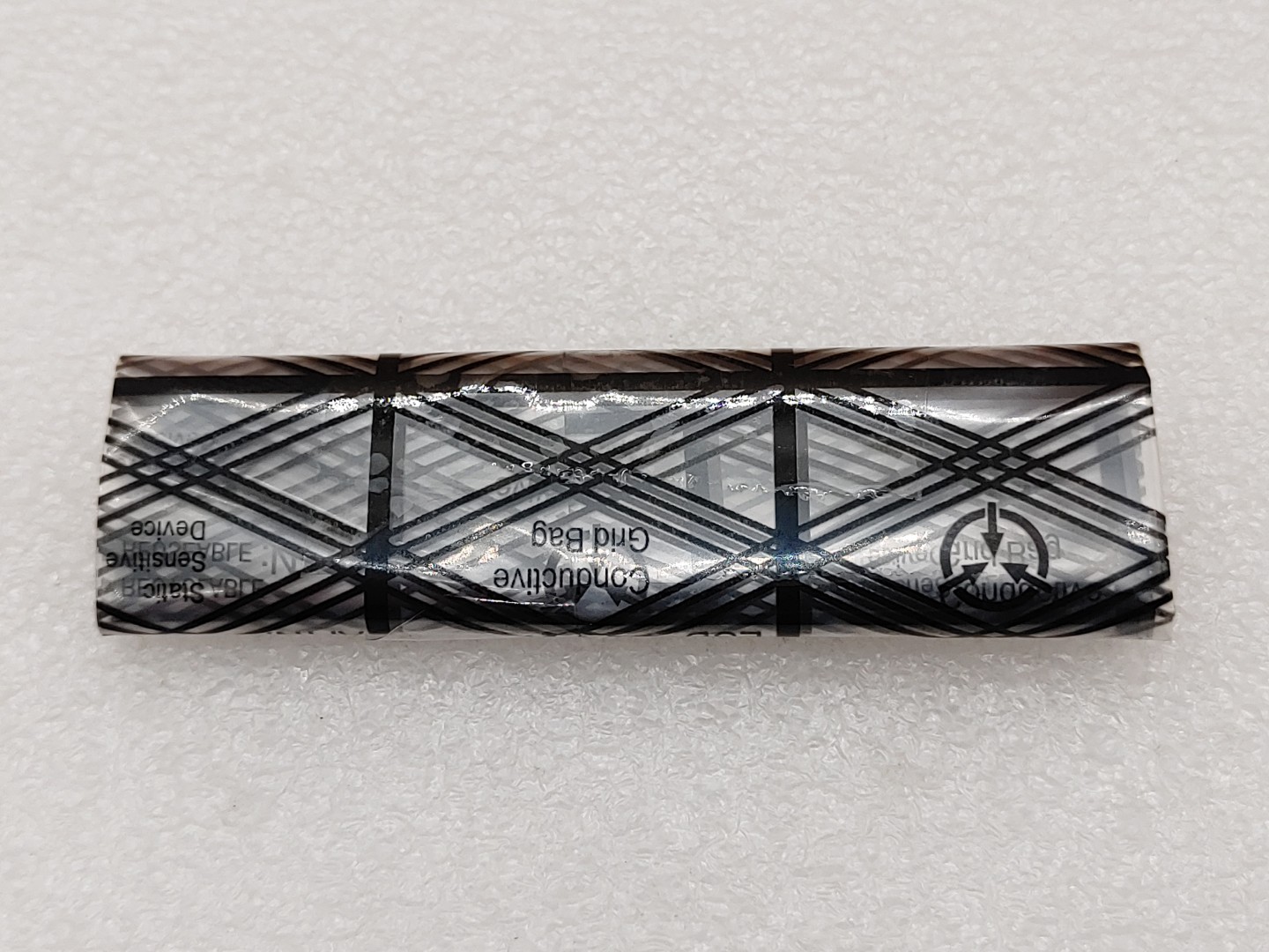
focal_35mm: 49
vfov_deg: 29.7
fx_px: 1796
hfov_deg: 38.9
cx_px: 634
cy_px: 476
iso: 50
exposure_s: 1/166
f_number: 1.8
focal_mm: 4.36
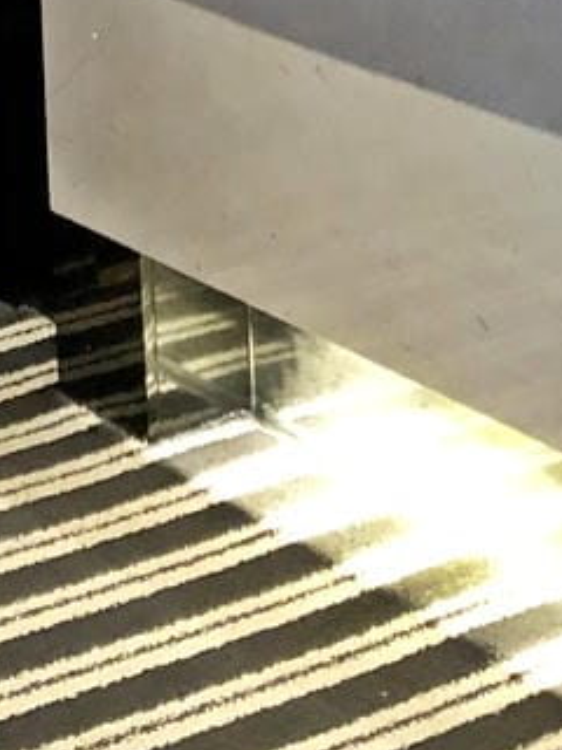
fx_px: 3031
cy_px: -970
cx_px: -152
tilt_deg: +3.4
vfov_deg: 11.8
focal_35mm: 140
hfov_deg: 10.4
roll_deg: +1.6
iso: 100
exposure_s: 1/7
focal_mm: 3.99
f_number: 1.8
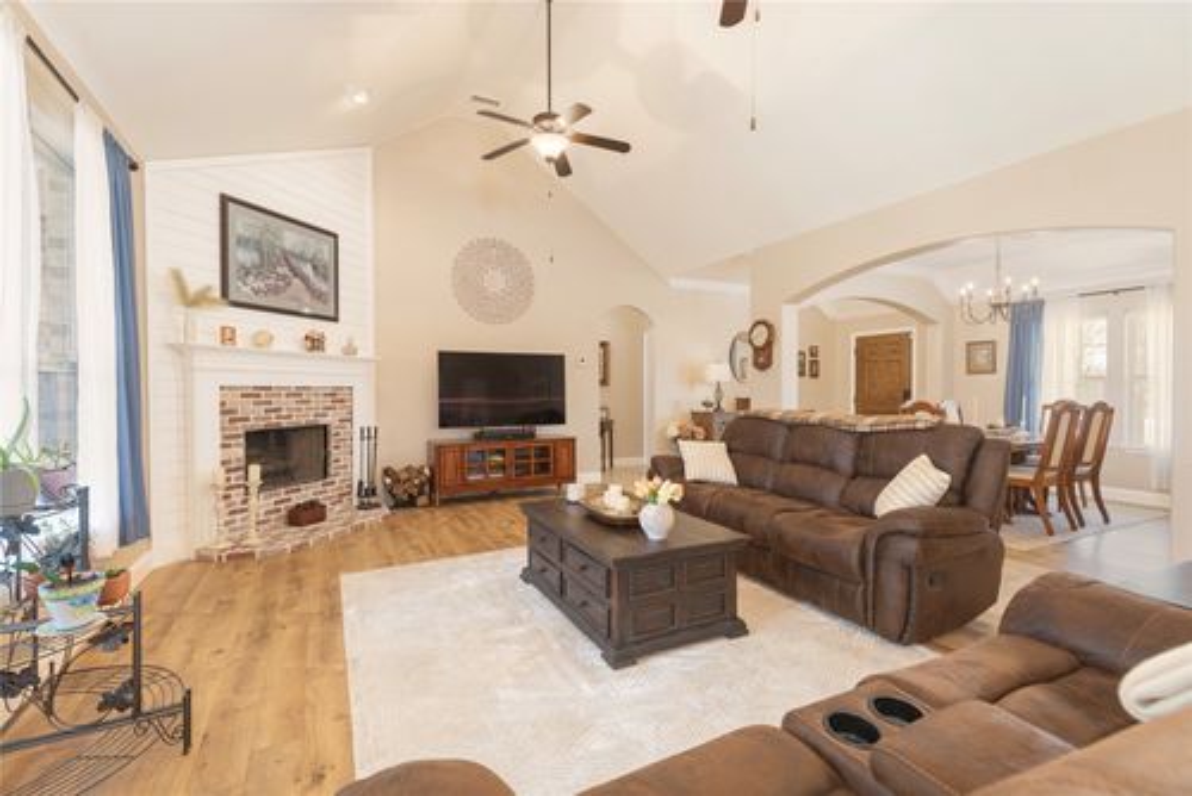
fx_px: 530
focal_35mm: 16
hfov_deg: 96.7
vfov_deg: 73.8
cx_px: 596
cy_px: 398
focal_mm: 16
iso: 100
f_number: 7.1
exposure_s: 1.6
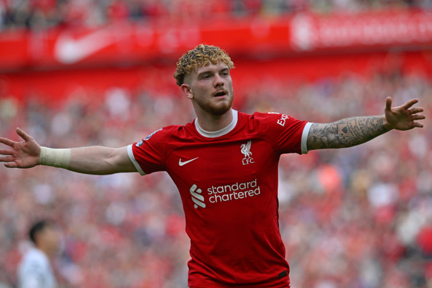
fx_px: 4800
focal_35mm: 400
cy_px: 144
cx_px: 216
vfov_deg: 3.4
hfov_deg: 5.2
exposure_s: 1/2000
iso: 1000
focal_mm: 400
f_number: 5
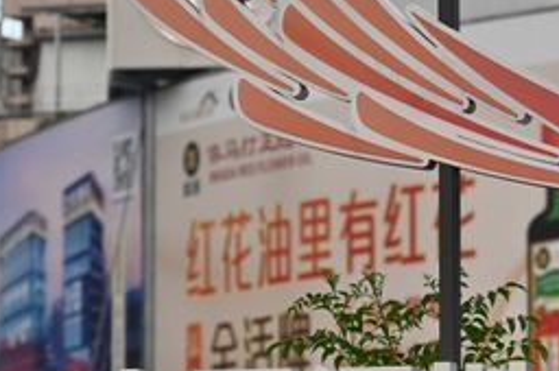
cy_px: 93
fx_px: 5273
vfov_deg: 4.0
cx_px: 930
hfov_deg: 6.0
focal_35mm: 340
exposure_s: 1/250
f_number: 5.6
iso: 500
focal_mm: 85
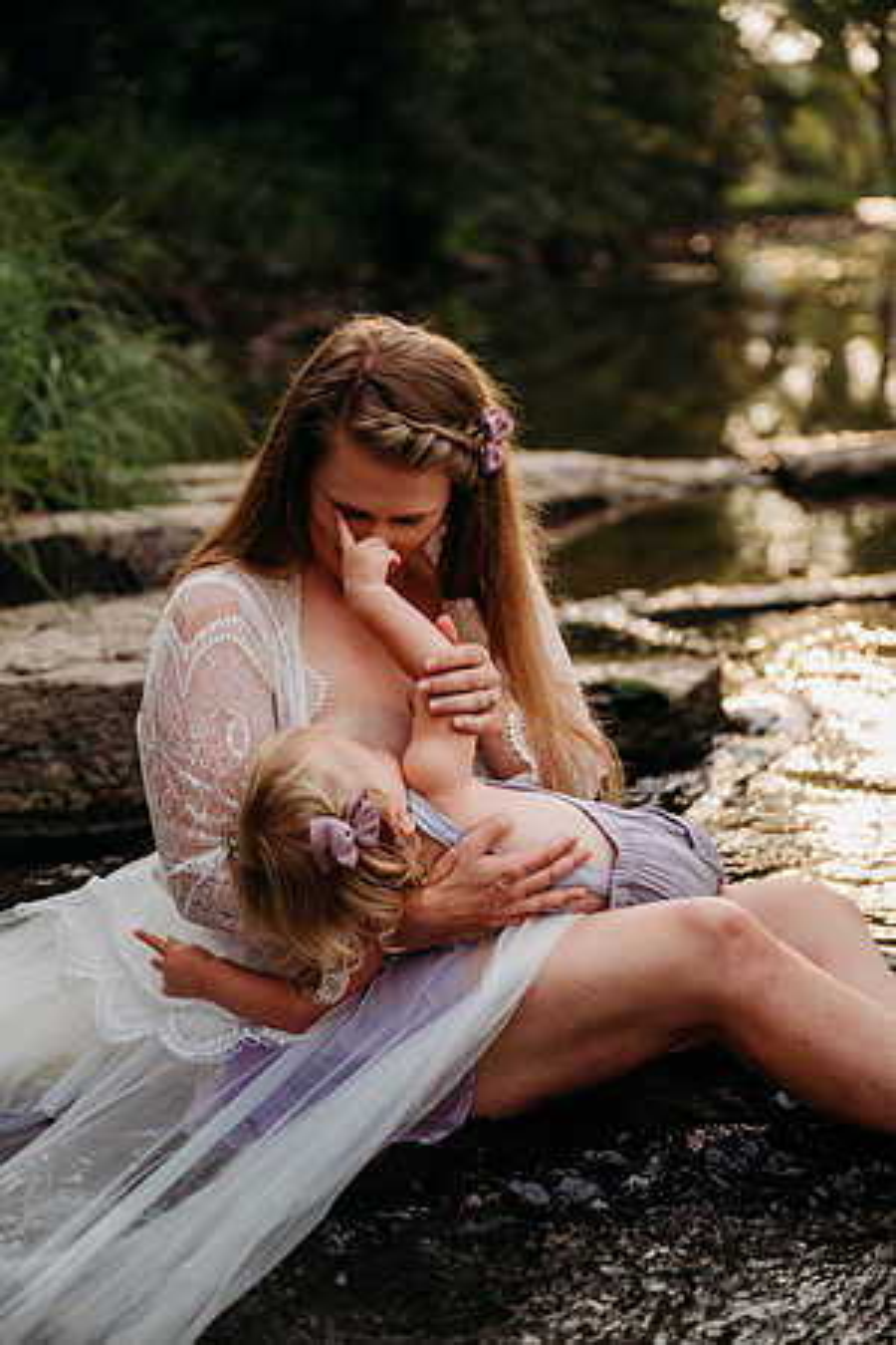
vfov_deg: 32.4
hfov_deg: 21.9
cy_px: 672
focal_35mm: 62
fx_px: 2314
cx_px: 448
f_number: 2.8
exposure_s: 1/1000
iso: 500
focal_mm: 62
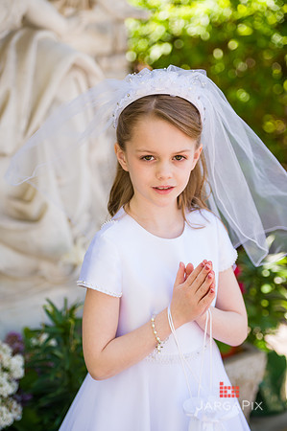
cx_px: 144
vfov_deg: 24.8
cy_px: 216
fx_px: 983
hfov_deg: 16.6
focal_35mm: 82
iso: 200
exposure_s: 1/500
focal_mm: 82
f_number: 3.2
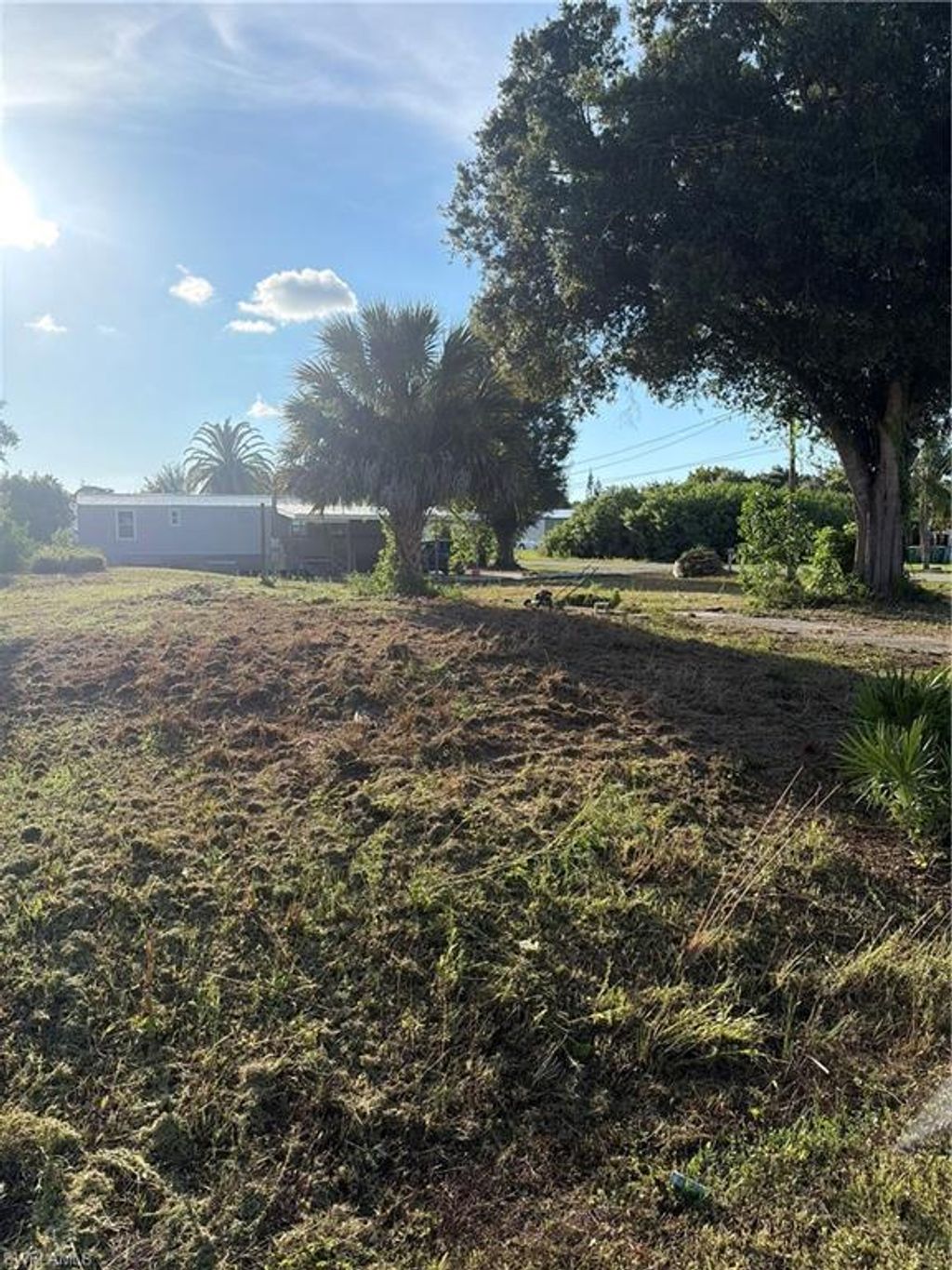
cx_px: 476
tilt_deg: -4.7
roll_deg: +0.0
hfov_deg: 53.1
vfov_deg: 67.3
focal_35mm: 26
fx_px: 953
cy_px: 635
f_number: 1.6
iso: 64
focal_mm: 5.96
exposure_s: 1/3125
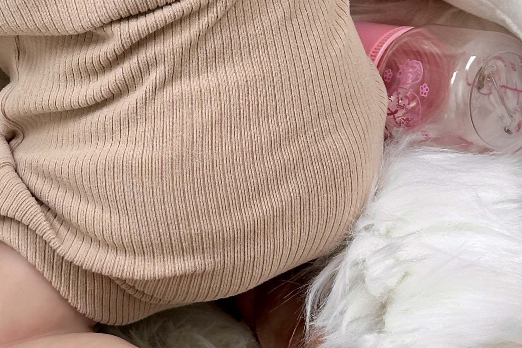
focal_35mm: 123
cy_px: -32
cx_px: 147
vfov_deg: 11.0
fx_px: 1783
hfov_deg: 16.6
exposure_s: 1/50
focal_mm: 6.86
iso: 50
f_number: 1.78
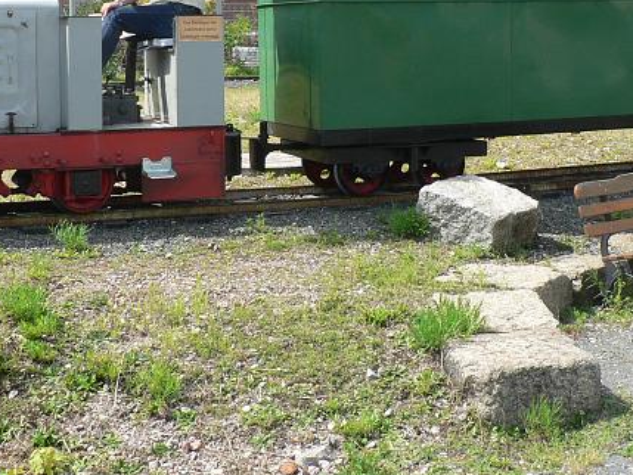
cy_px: 35
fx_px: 1262
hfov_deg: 28.2
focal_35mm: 69
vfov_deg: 20.8
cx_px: 314
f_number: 4
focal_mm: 6.2
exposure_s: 1/320
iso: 80
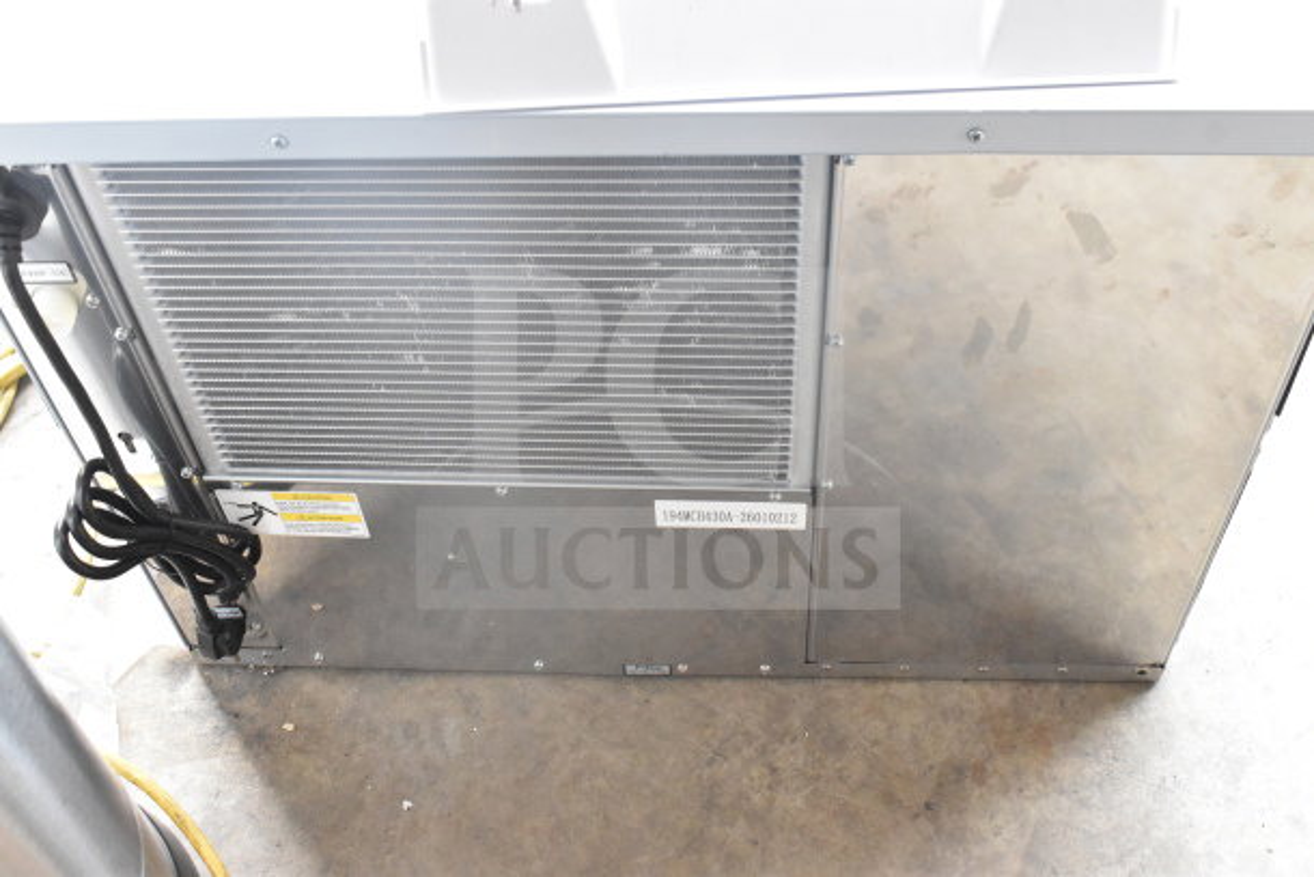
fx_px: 1533
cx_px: 657
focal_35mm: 42
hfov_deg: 46.4
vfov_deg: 31.9
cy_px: 438
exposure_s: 1/320
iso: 6400
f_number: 9
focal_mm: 28
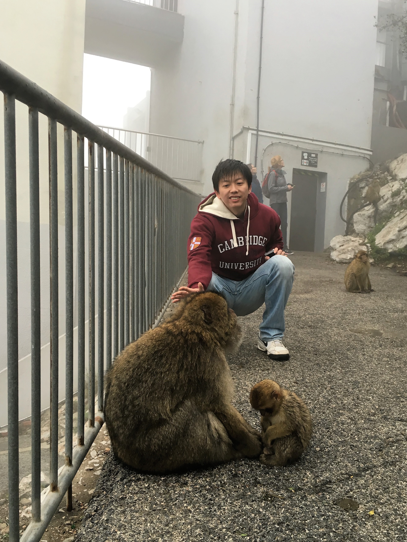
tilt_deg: +0.1
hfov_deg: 45.4
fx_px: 486
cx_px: 206
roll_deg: +0.4
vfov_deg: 58.3
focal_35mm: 31
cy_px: 274
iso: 25
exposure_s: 1/33
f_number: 2.2
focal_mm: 4.15
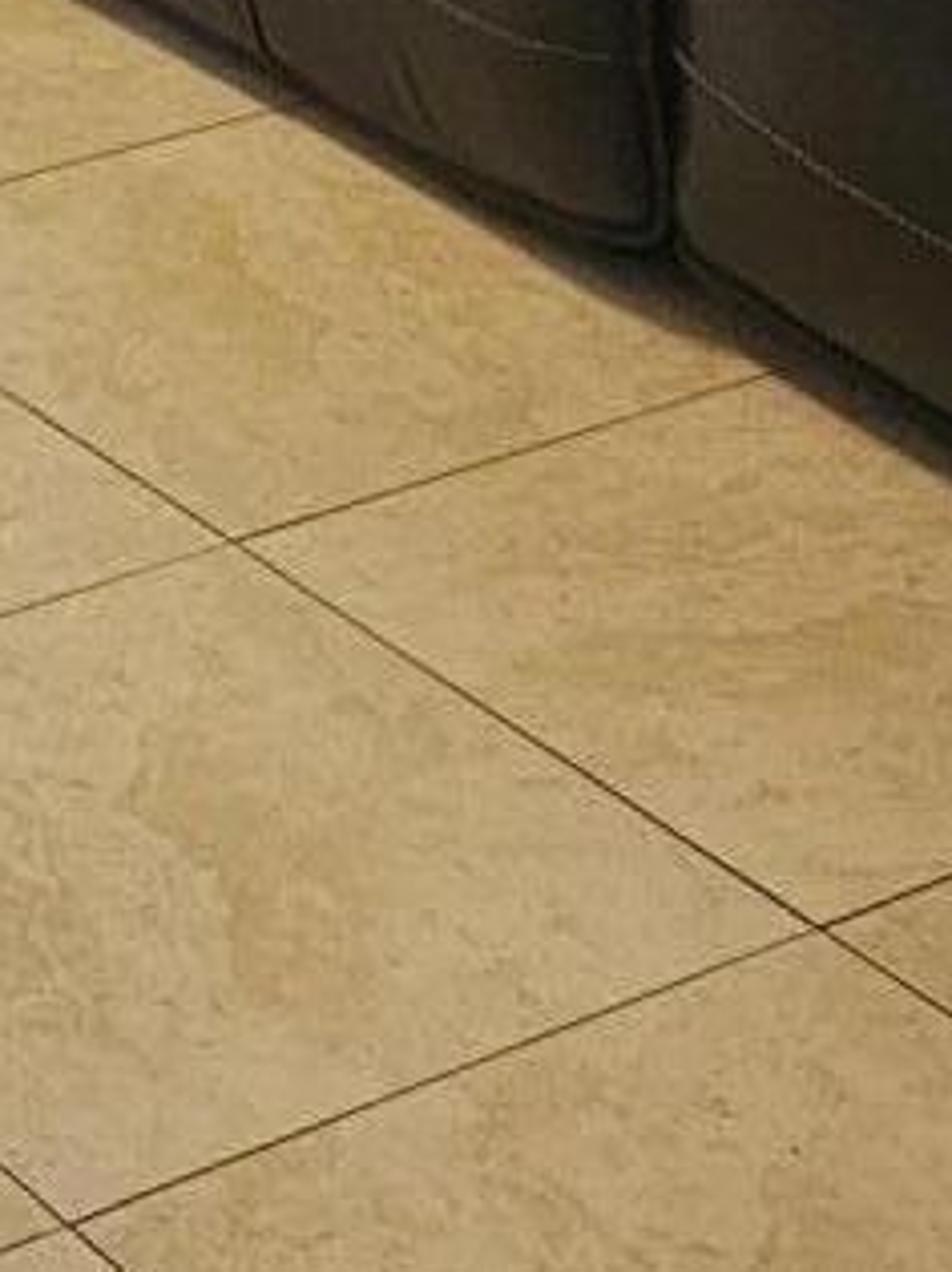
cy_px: -804
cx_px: -335
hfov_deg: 9.9
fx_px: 5357
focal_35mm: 146
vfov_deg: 12.6
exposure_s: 1/120
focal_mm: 6.3
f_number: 1.7
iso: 640
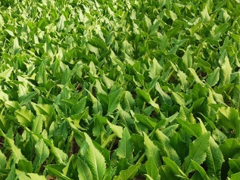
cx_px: 76
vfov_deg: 23.2
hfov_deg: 30.4
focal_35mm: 63
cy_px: 126
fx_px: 437
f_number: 1.79
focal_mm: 4.71
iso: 100
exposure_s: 1/1694
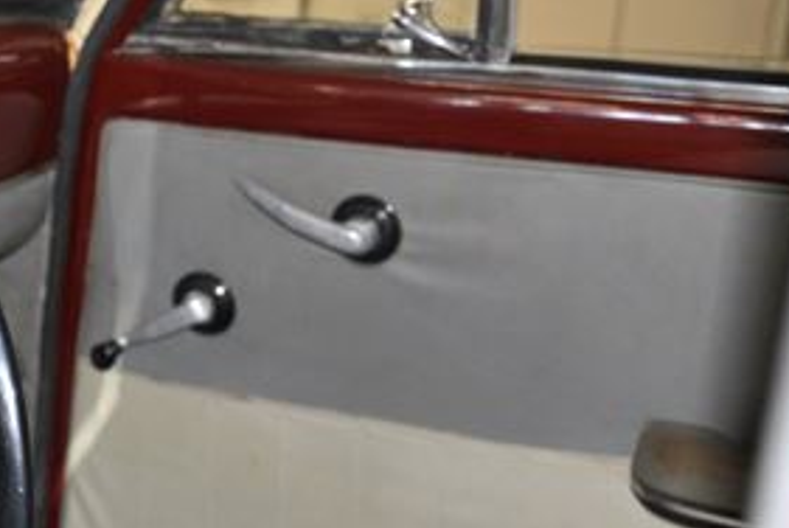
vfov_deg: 11.8
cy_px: 489
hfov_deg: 16.2
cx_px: -385
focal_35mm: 116
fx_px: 2545
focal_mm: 34
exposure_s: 1/60
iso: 800
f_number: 4
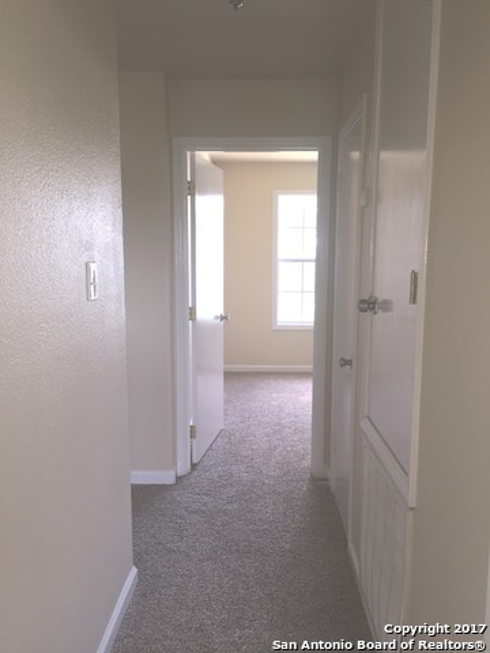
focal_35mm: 29
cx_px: 245
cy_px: 326
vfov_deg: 61.7
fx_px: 547
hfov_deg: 48.2
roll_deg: +0.4
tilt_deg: -7.4
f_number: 2.2
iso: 32
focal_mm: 4.15
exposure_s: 1/47
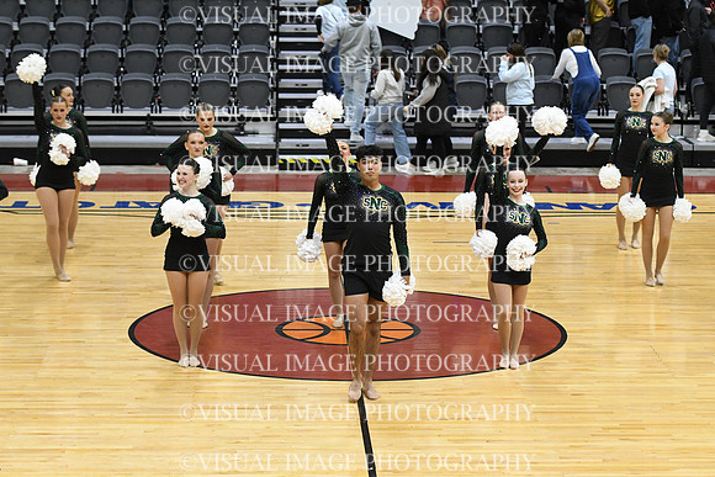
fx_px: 2086
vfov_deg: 13.0
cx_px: 358
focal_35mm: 105
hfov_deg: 19.5
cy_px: 238
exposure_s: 1/400
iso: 3200
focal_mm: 70
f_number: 2.8
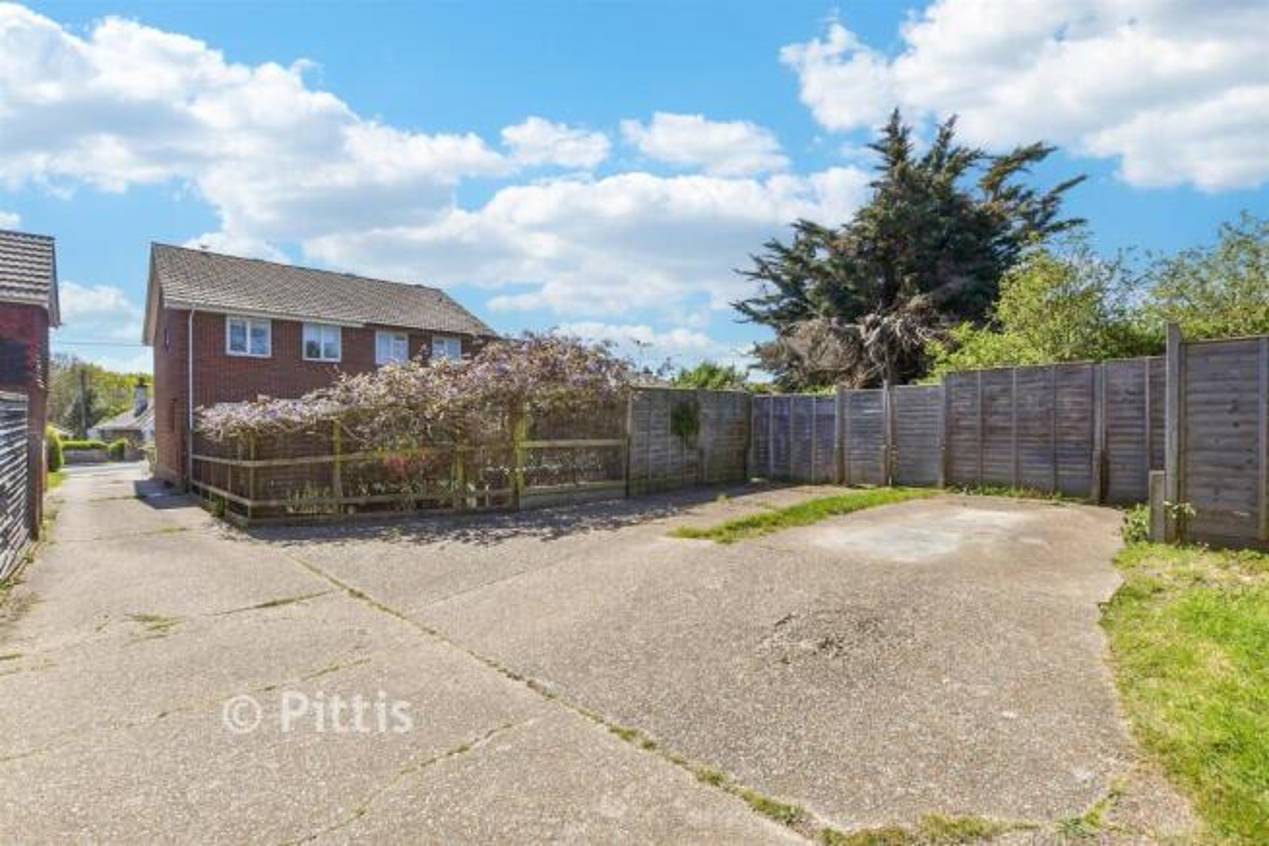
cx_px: 634
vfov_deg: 77.4
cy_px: 423
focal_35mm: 15
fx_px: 529
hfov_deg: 100.4
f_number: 8
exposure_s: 1/400
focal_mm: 10
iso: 160
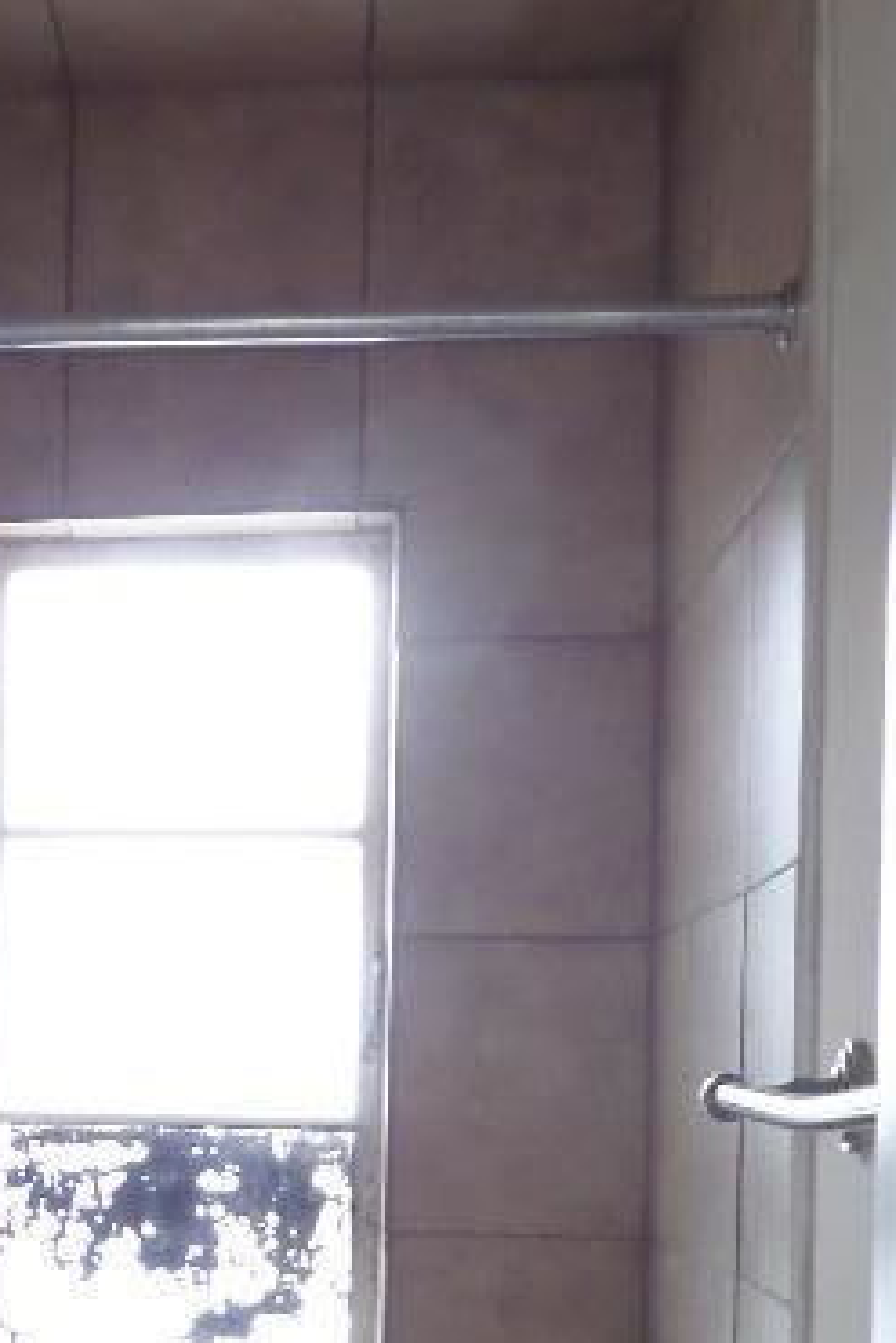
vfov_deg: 28.4
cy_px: 1125
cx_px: -163
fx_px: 2573
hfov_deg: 18.7
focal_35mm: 69
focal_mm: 4
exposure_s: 1/30
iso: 400
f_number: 3.2
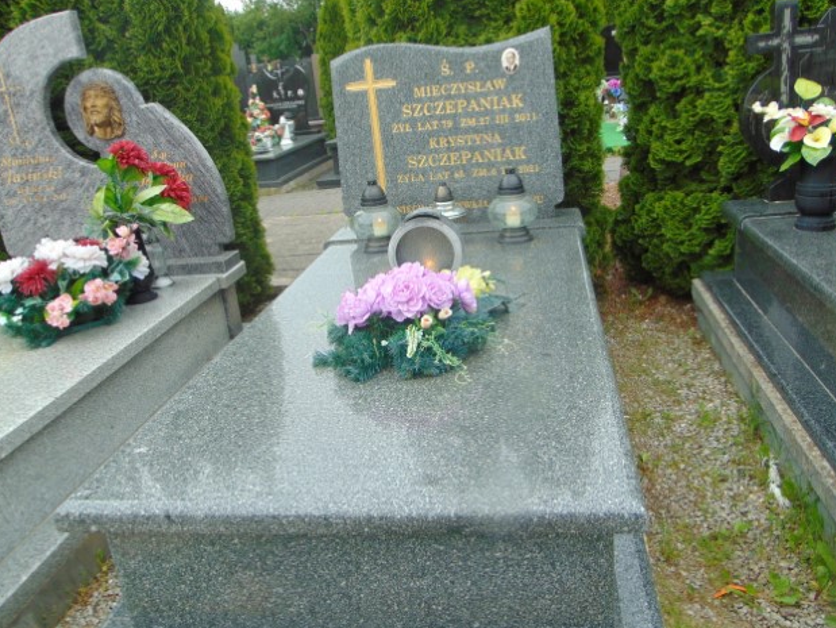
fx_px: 749
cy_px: 313
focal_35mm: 31
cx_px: 424
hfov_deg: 58.3
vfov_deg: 45.5
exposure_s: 1/50
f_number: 3.1
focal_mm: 5.4
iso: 80
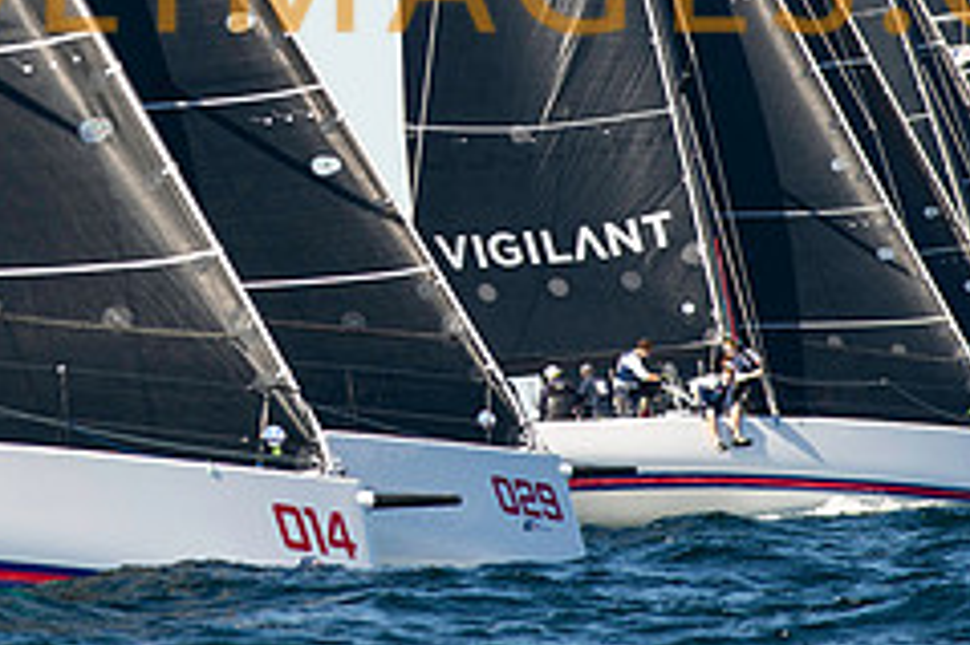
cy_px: -49
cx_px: 183
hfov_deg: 4.2
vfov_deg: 2.8
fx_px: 13086
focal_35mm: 486
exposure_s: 1/1000
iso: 250
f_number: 5
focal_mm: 200
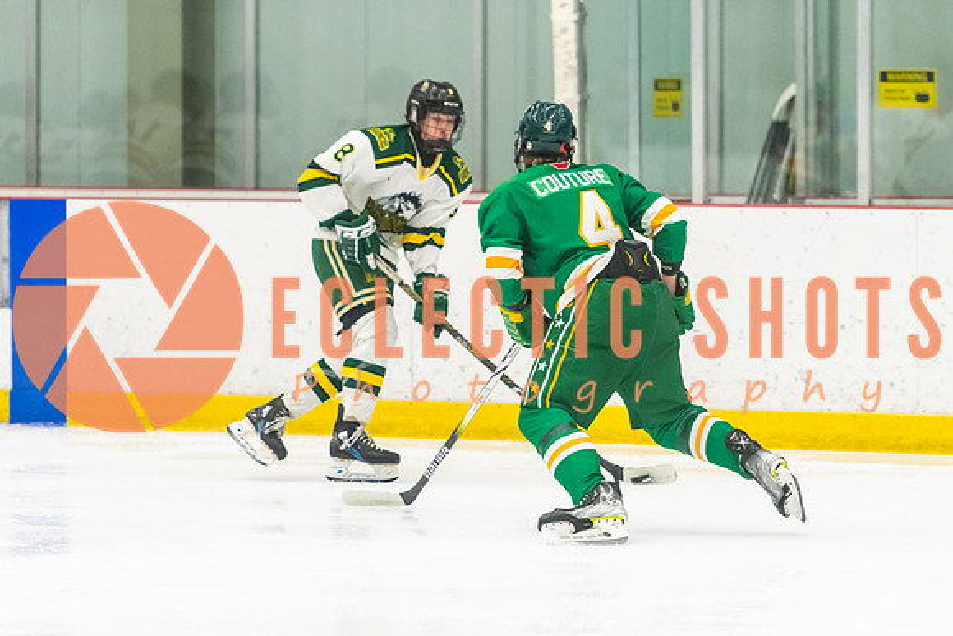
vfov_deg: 5.2
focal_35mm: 263
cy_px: 280
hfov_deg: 7.8
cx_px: 476
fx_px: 6960
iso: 3200
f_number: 2.8
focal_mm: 180
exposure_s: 1/800
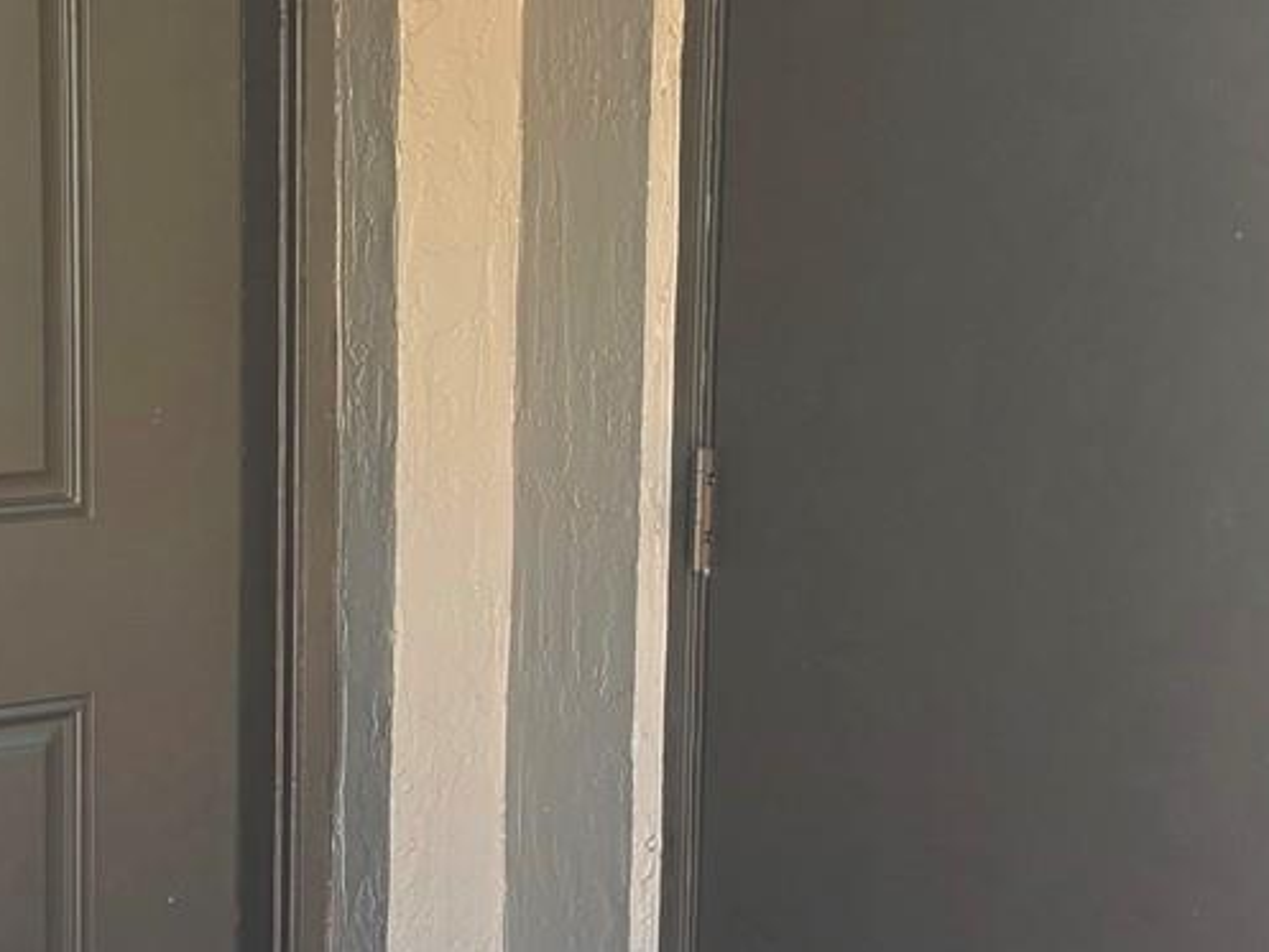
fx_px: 2713
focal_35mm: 74
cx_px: 475
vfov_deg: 19.9
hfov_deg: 26.2
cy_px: 467
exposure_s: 1/180
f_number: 1.7
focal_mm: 6.3
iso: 125
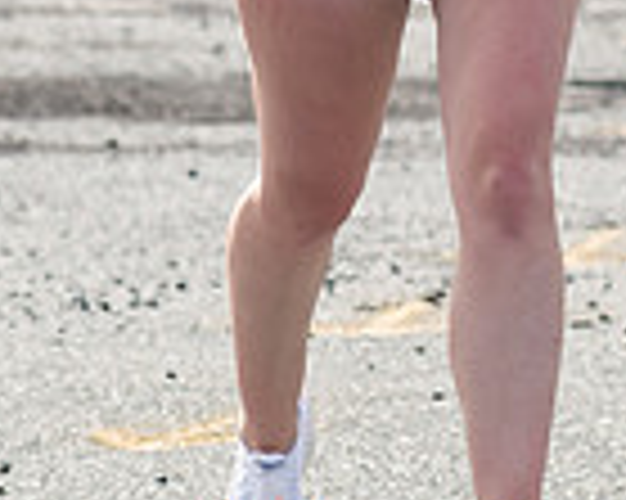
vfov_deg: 2.5
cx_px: 344
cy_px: -625
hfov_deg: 3.2
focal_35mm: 611
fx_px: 11312
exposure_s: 1/2000
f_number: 4.5
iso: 250
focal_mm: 82
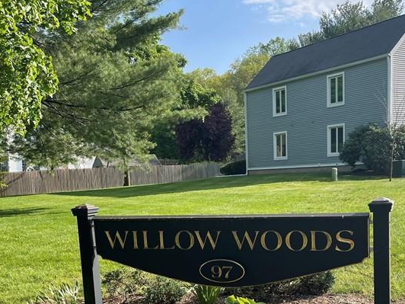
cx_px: 234
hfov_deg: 38.1
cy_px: 254
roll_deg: +1.5
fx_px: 585
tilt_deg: -6.4
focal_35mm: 50
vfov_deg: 28.3
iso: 32
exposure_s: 1/1319
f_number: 1.6
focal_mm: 4.2
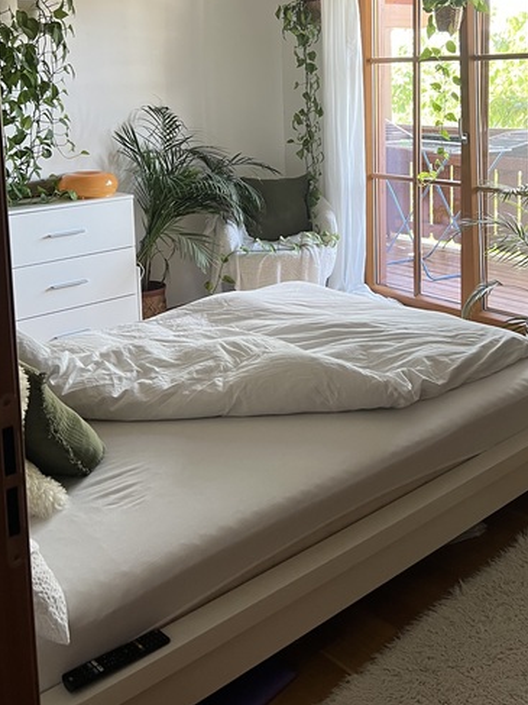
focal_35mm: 41
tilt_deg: -7.8
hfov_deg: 34.8
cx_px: 346
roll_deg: +1.4
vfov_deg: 44.2
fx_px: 834
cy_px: 174
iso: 125
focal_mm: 5.7
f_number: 1.5
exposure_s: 1/84
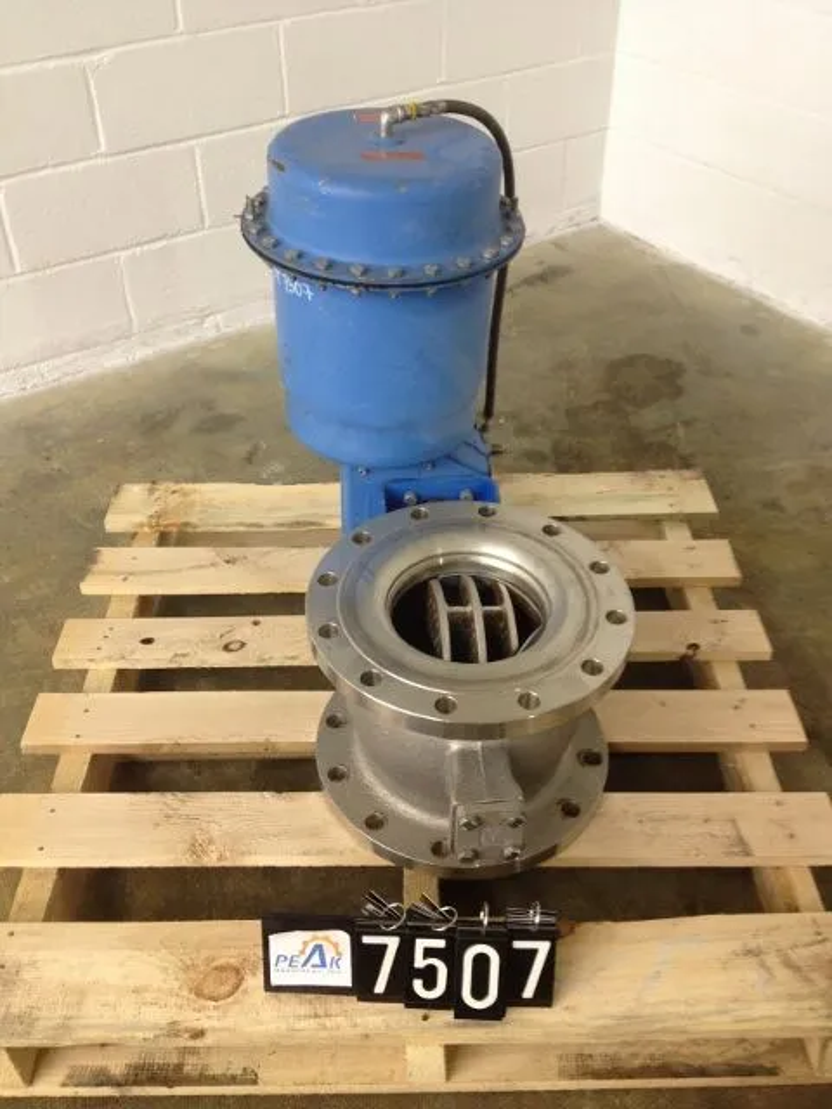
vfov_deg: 52.6
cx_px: 416
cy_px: 554
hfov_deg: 40.7
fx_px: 1122
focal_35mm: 35
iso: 160
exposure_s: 1/20
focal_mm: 4.28
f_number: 2.4
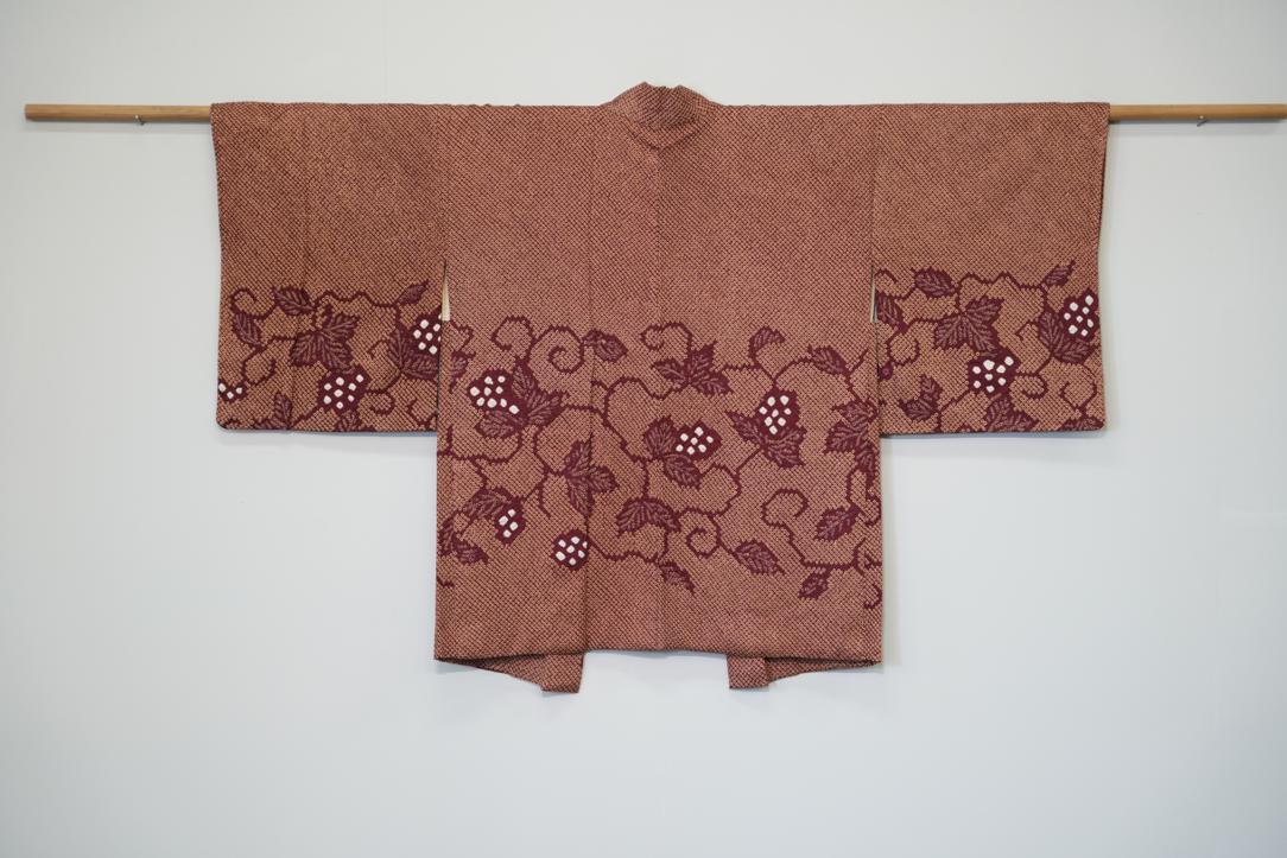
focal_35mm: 73
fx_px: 2610
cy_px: 429
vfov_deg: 18.7
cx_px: 644
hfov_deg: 27.7
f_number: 4
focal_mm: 73
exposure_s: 1/80
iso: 800
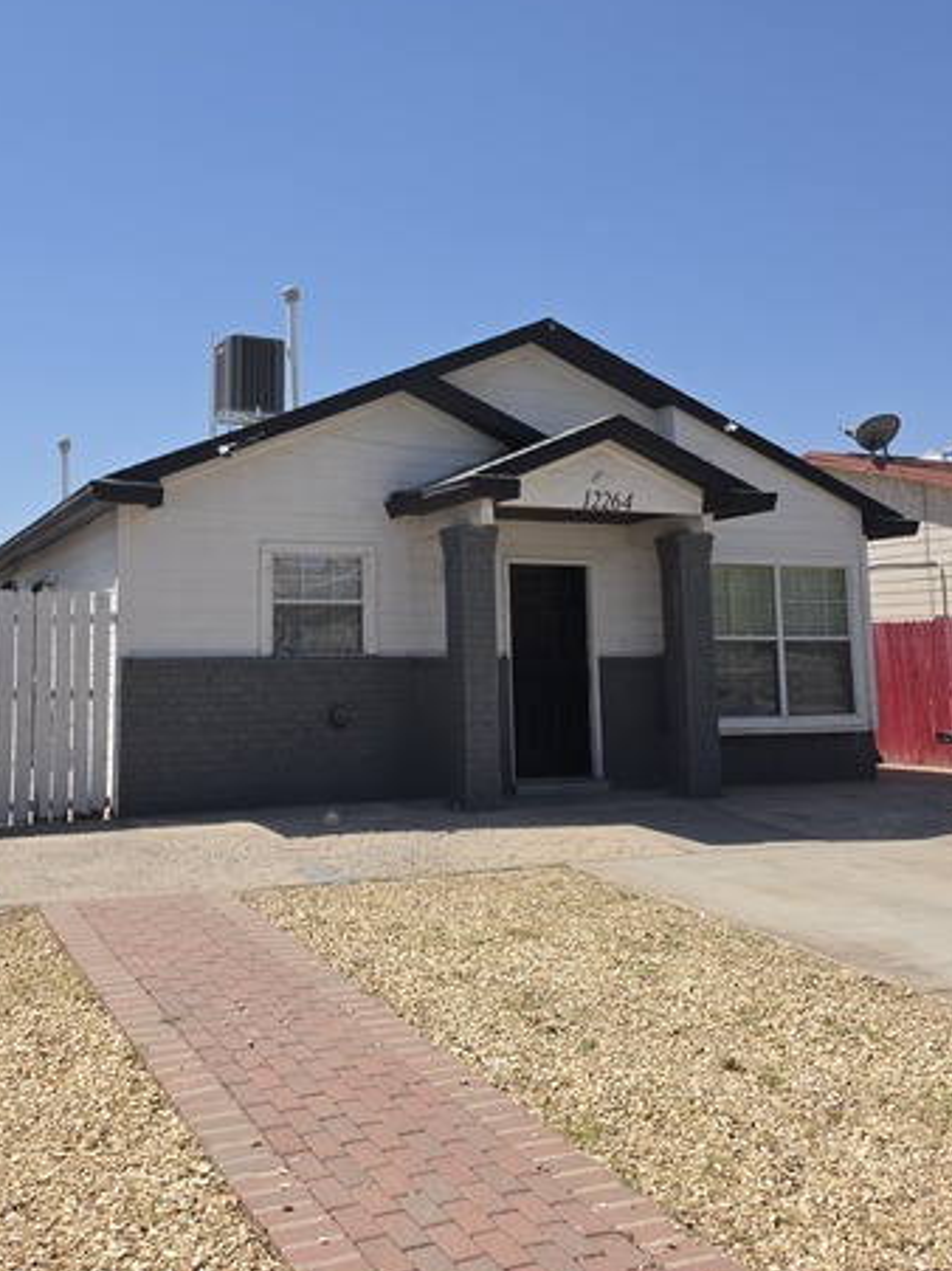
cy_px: 495
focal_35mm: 34
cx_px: 366
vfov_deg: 53.5
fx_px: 1247
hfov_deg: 41.5
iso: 10
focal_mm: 6.5
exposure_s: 1/1212
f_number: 1.4
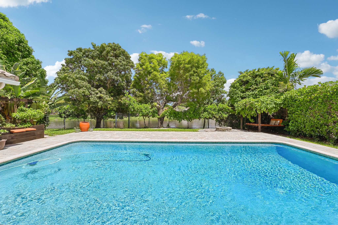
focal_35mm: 14
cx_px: 169
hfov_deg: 104.3
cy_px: 112
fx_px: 131
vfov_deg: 81.2
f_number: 7.1
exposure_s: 1/400
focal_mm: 14
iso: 100
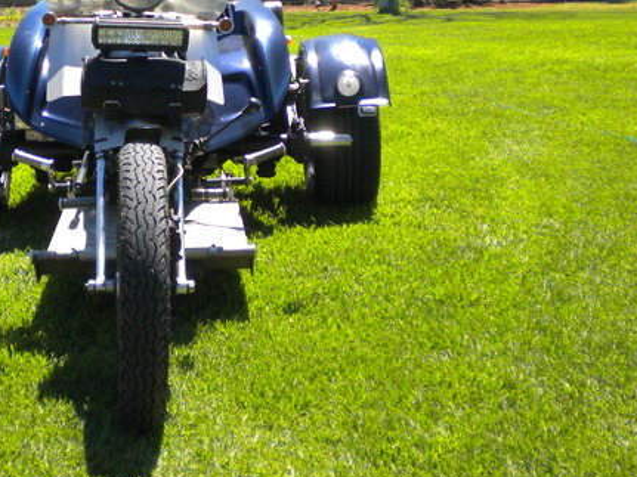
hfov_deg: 29.5
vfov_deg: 22.5
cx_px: 176
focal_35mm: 65
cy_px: 148
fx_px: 1196
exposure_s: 1/636
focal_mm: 6.3
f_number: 3.1
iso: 80
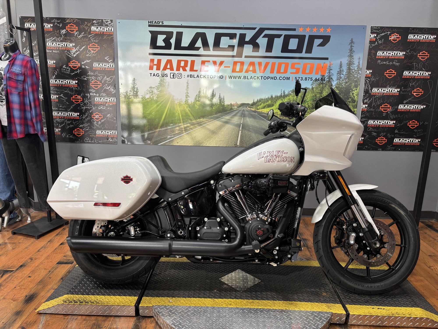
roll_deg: -1.4
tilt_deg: -12.0
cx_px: 219
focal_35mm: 26
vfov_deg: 53.1
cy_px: 164
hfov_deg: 67.3
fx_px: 329
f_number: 1.6
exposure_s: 1/60
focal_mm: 5.96
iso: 125
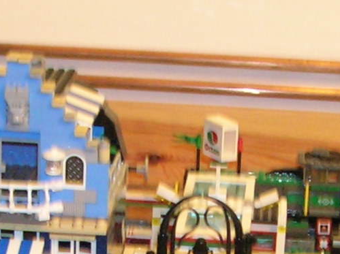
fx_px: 1530
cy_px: 310
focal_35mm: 156
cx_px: 188
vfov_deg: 9.4
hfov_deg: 12.7
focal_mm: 5.7
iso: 200
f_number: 2.9
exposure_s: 1/1.8
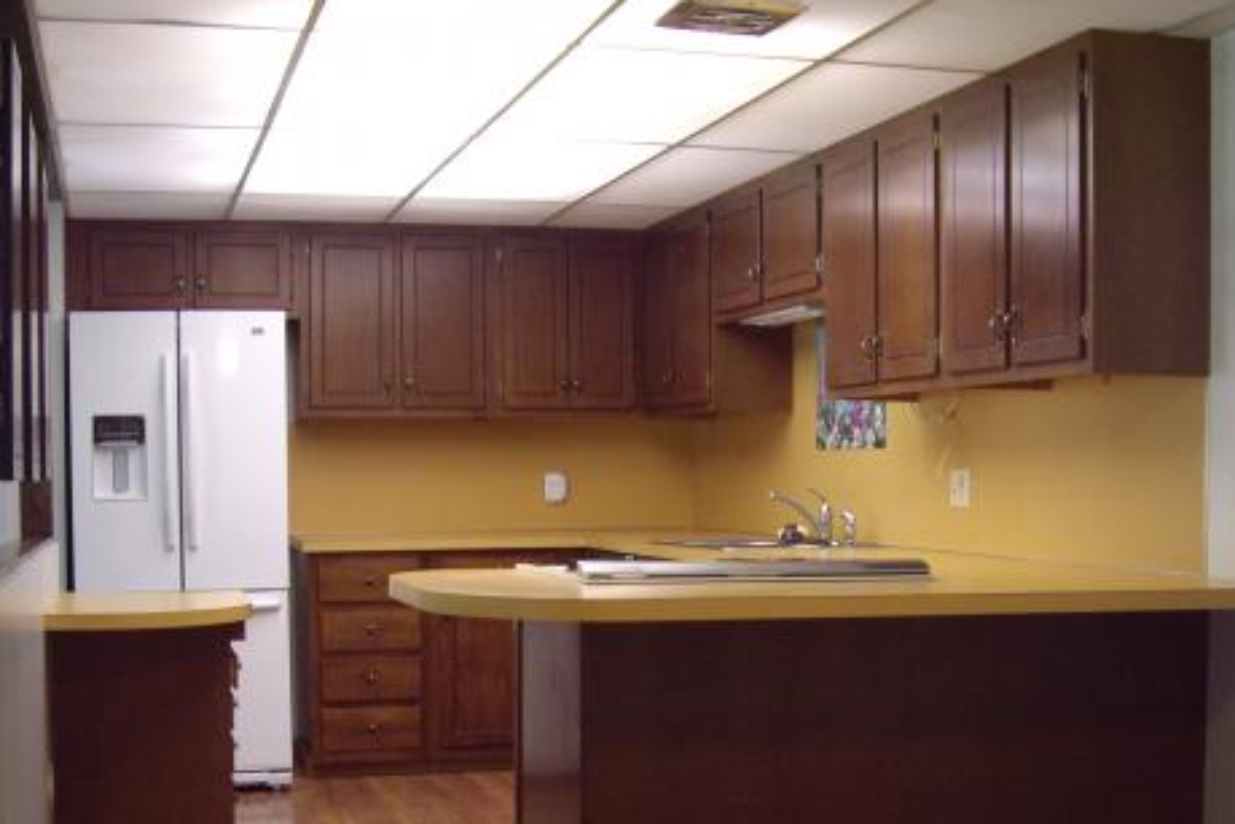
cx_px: 599
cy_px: 574
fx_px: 1887
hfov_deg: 36.2
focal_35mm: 55
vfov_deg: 24.5
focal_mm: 6.2
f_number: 2.7
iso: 200
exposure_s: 1/25
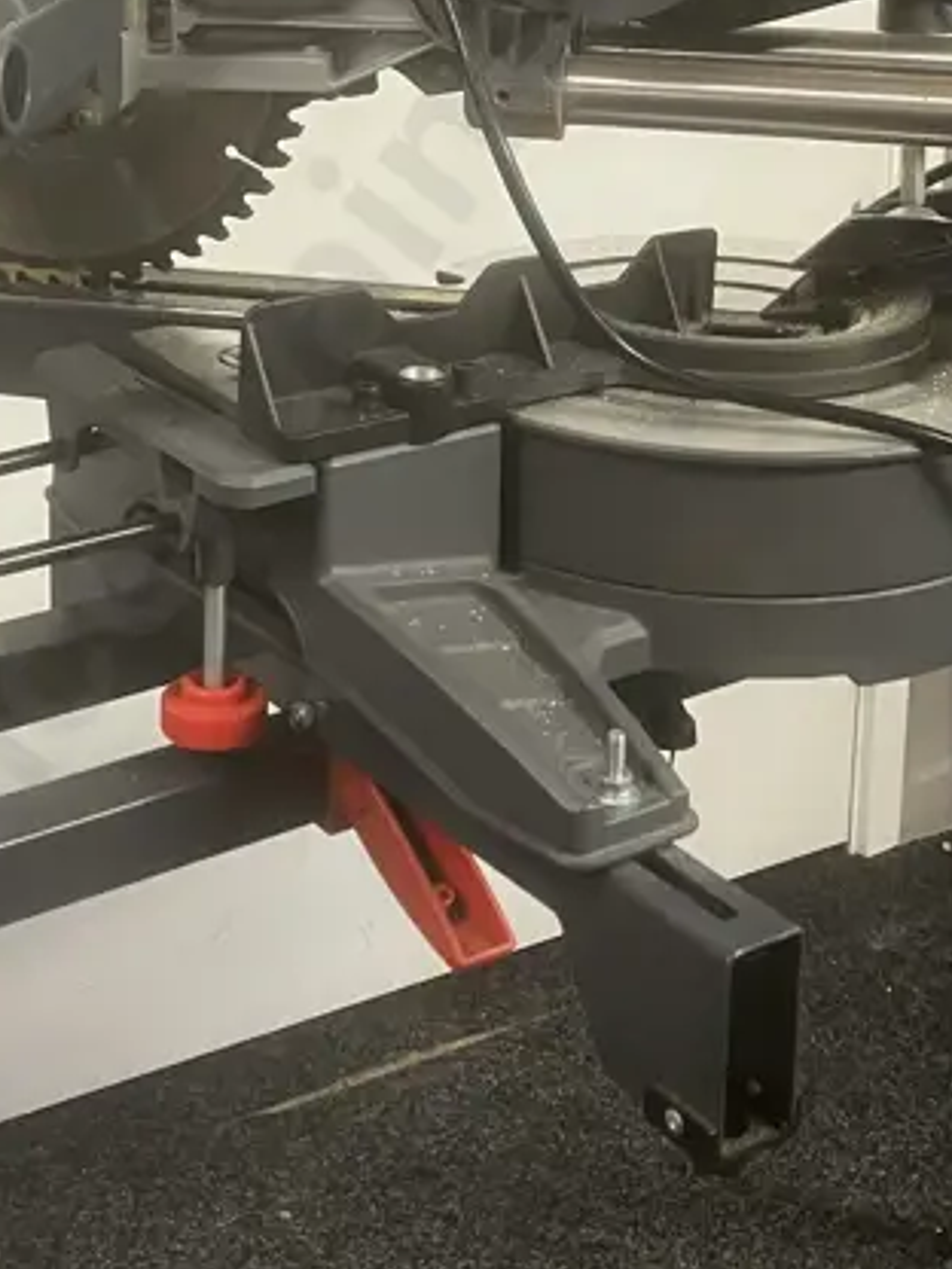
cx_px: 494
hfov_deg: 21.3
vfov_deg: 27.0
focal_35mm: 69
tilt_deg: -12.4
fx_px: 2530
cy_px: 88
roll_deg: -1.7
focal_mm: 3.99
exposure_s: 1/50
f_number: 1.8
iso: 200
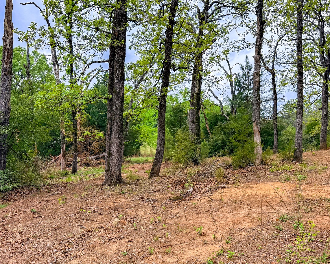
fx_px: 313
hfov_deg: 55.7
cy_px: 145
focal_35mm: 32
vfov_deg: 45.7
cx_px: 168
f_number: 1.8
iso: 100
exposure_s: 1/1050
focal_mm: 6.76
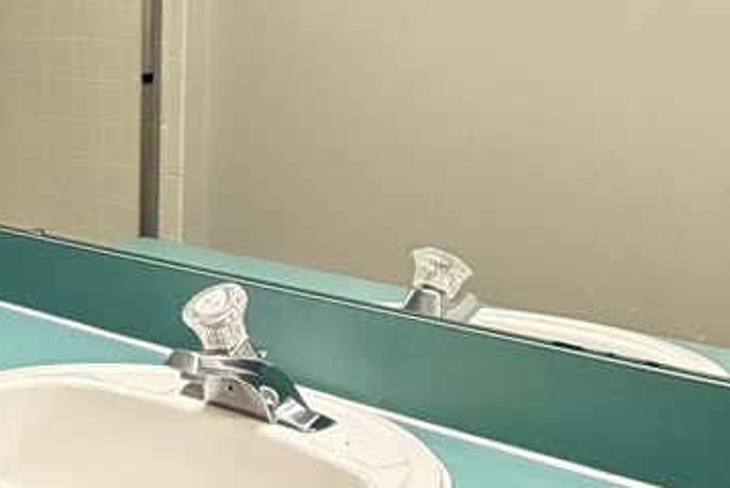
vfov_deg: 20.7
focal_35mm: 65
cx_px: -222
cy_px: 96
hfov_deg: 26.3
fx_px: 1319
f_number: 2.2
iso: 500
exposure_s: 1/60
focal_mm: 2.22
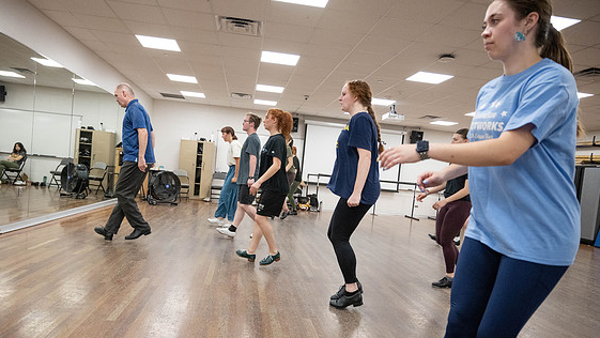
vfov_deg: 44.3
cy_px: 197
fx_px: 414
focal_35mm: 26
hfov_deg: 71.9
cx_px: 291
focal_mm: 24
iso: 3200
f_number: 4
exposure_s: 1/640
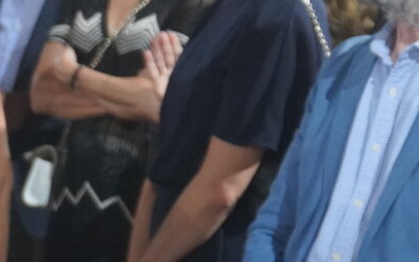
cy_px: -64
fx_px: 2474
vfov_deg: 6.0
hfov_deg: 9.6
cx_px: 484
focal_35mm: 217
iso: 3200
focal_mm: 45
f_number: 5.6
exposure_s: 1/160
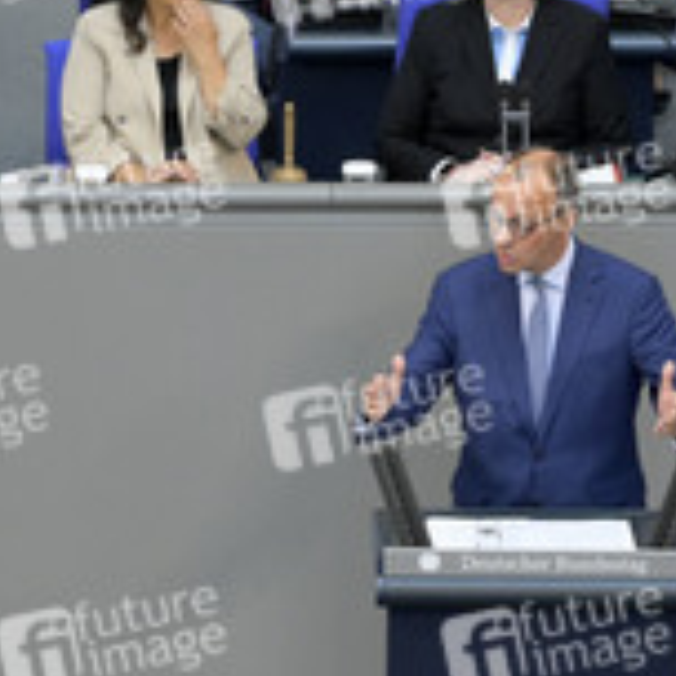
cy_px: 529
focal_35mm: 505
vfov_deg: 3.5
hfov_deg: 3.5
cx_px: -7
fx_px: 11157
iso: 8000
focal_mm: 200
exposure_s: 1/400
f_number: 5.6
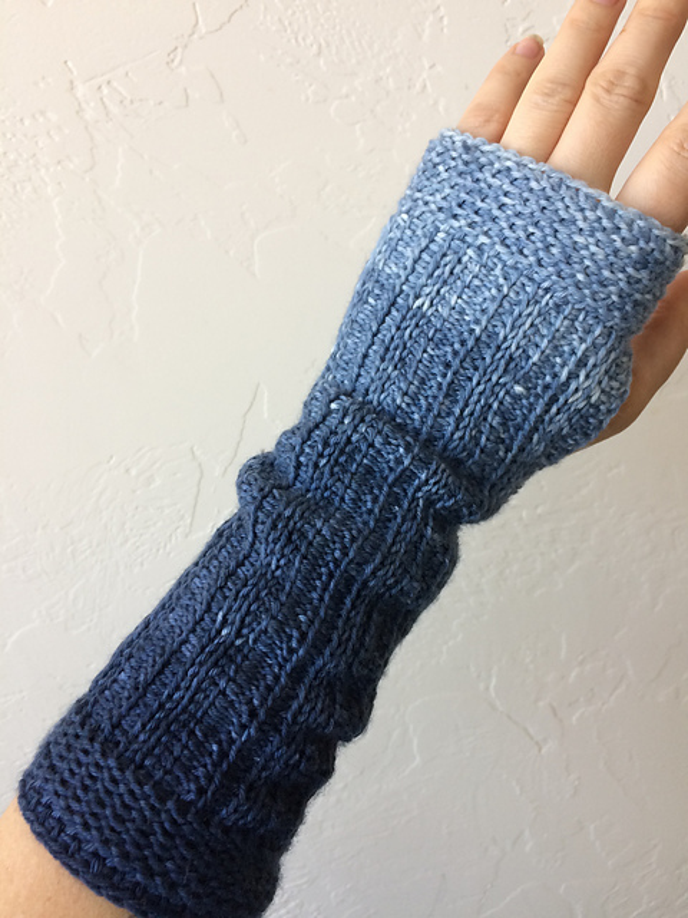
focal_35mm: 29
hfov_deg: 48.2
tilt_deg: -14.6
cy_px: 459
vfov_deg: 61.7
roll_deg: +11.0
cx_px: 344
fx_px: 769
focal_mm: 4.15
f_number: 2.2
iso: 50
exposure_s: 1/30
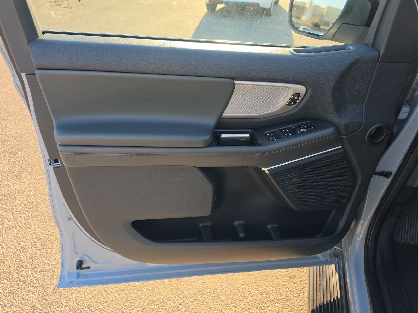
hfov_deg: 73.9
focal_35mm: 23
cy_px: 156
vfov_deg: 58.9
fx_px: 278
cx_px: 209
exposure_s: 1/126
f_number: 1.4
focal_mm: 6.5
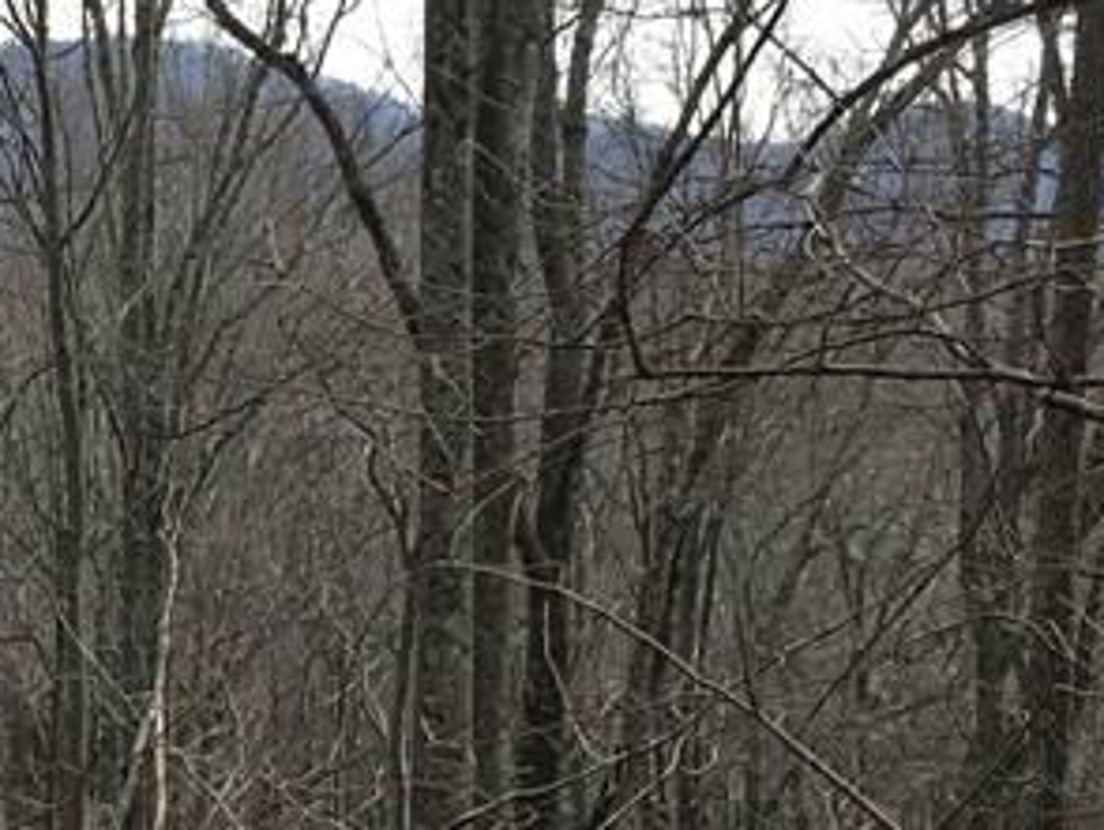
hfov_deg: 18.8
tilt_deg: -9.4
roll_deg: +0.0
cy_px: 920
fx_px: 3224
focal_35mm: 101
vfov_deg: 14.3
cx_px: -56
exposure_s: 1/496
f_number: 2.2
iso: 25
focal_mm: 4.15
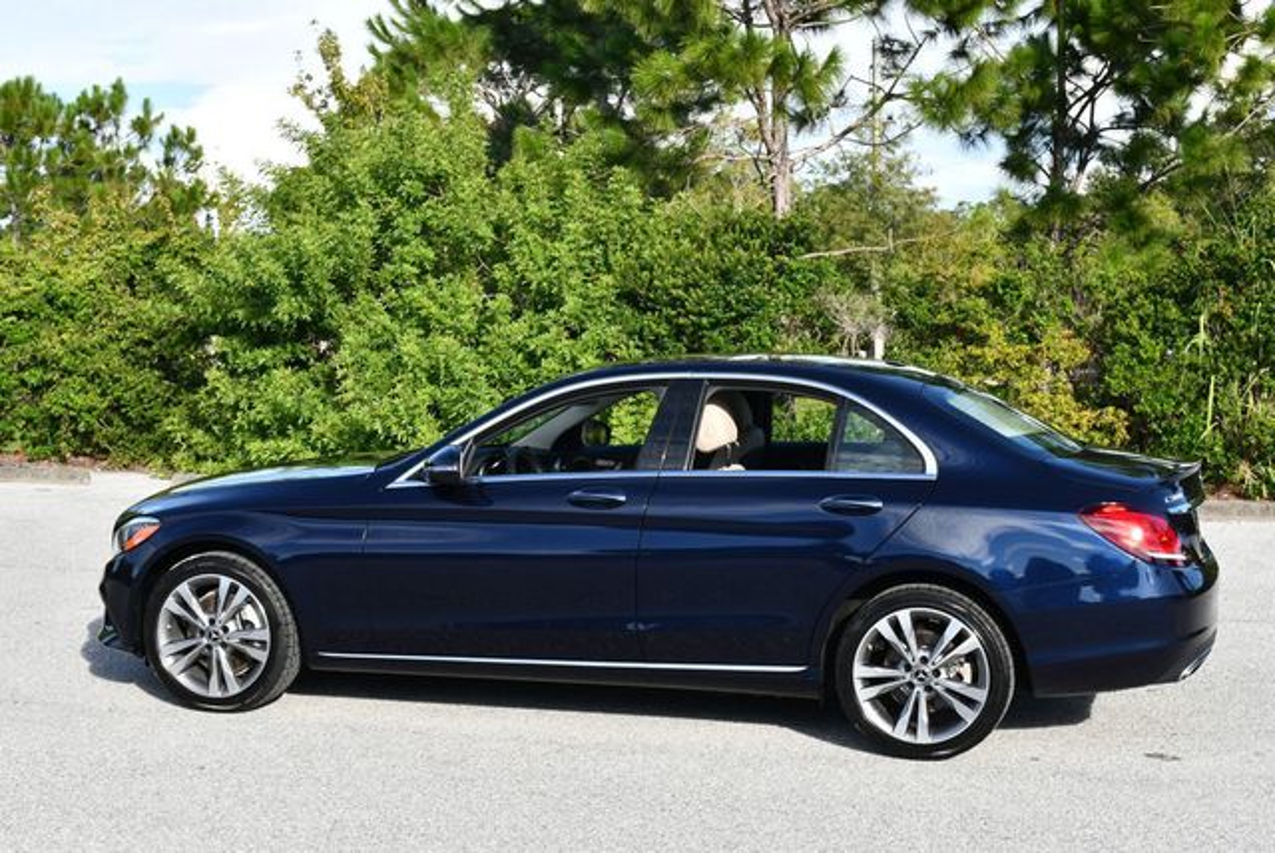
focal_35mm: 56
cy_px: 426
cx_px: 638
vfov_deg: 24.2
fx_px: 1985
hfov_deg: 35.6
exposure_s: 1/250
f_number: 8
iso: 200
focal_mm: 28
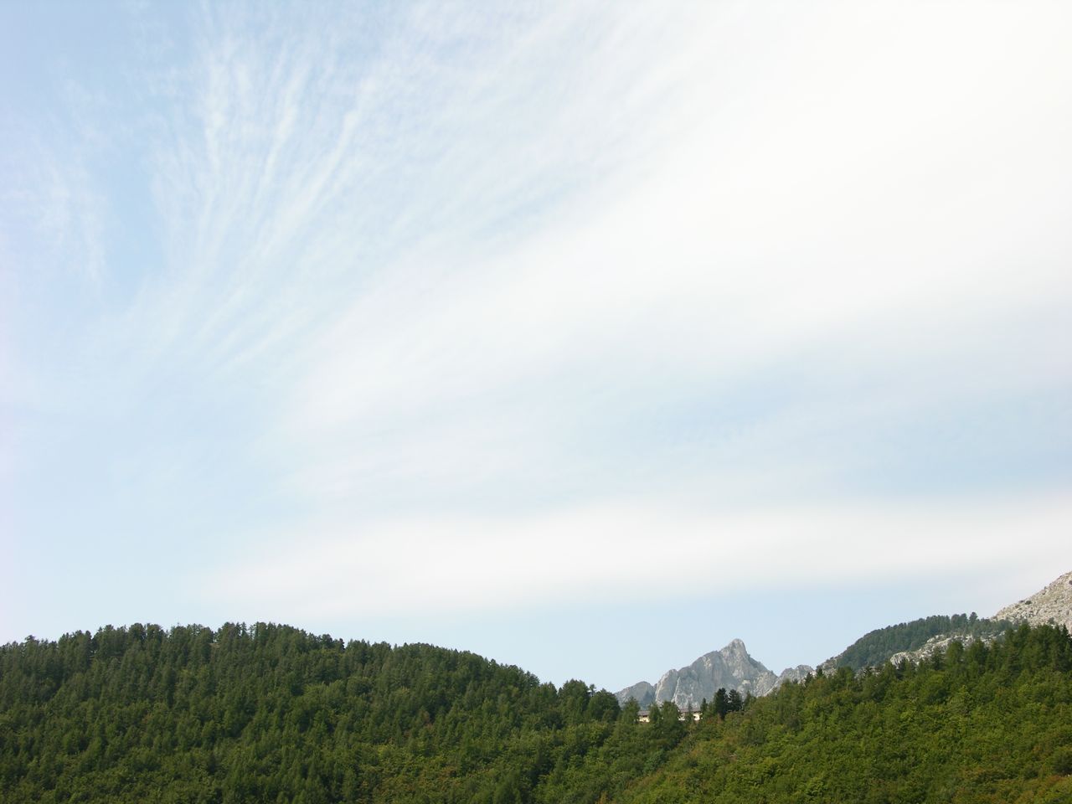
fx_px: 1548
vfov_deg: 29.1
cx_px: 536
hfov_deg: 38.2
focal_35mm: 50
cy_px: 402
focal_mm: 12.7
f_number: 7.6
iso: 50
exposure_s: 1/113
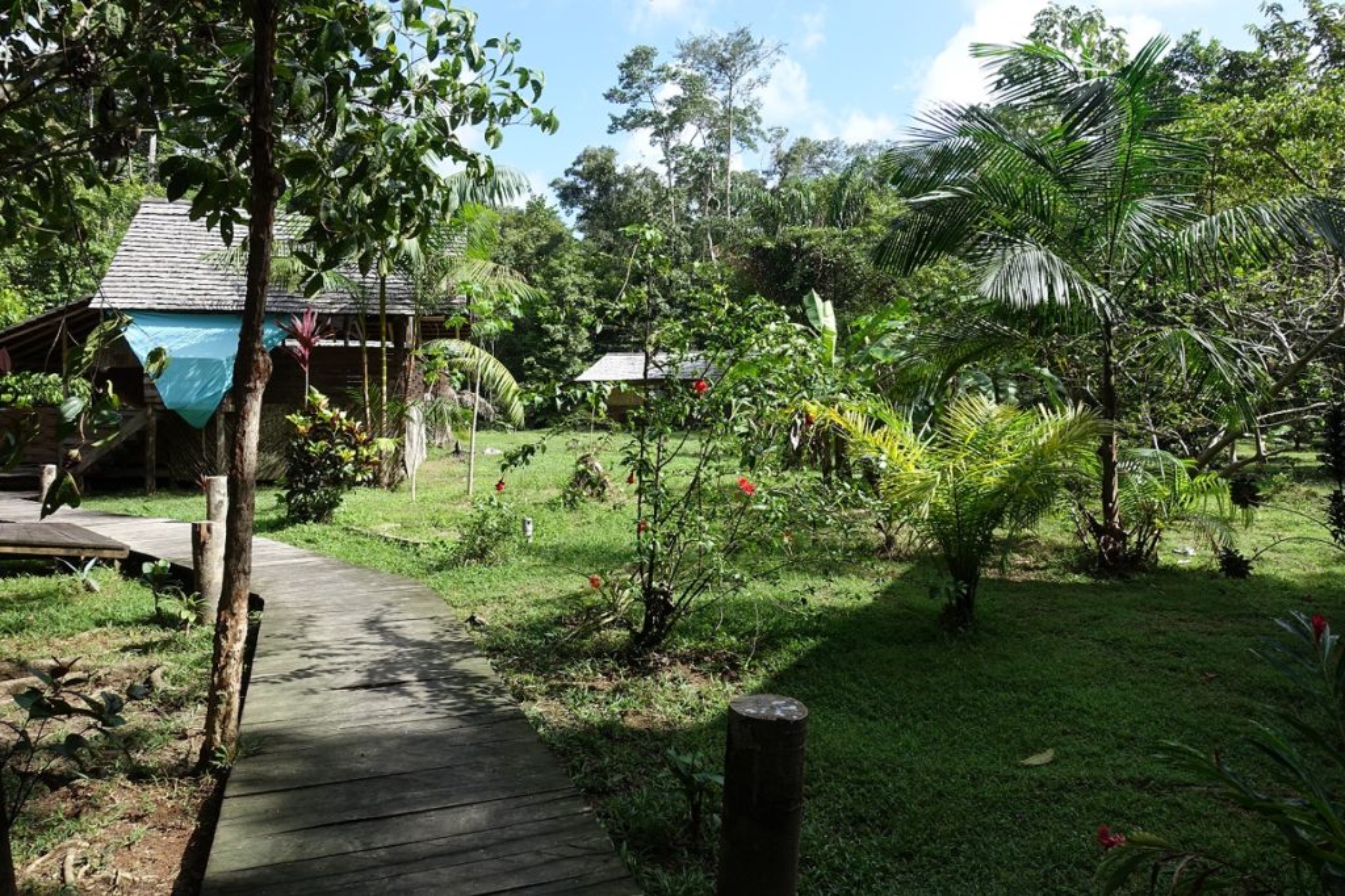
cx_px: 672
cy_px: 448
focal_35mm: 24
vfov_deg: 53.1
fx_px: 896
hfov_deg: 73.8
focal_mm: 8.8
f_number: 5.6
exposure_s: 1/250
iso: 125
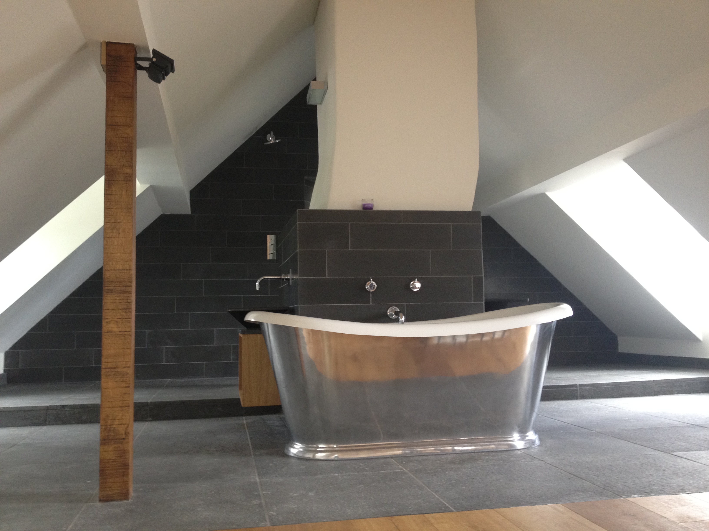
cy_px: 266
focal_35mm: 35
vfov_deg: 40.7
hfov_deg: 52.6
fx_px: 717
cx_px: 354
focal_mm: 4.28
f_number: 2.4
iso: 160
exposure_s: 1/20
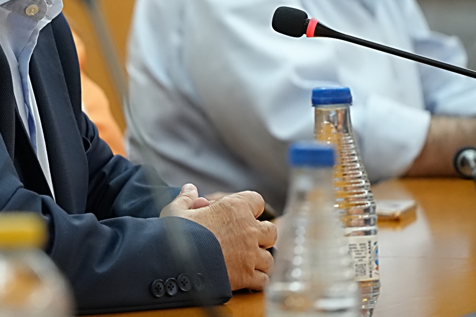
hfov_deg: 4.3
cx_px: -12
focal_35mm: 475
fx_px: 6279
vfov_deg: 2.9
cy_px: -12
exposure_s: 1/200
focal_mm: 200
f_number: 5.6
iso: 4000
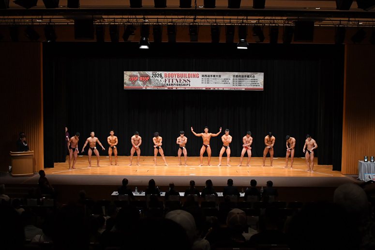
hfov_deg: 41.1
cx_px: 188
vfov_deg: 28.1
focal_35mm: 48
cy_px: 125
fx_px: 500
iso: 4000
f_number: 5.6
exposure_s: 1/400
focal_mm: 32
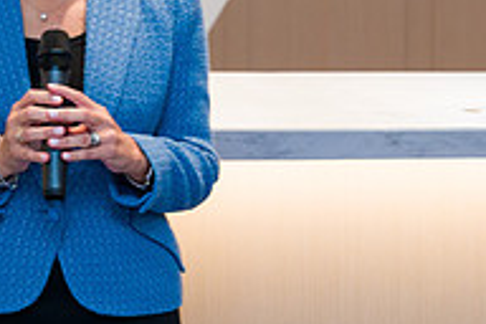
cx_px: 188
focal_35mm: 204
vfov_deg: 6.7
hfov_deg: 10.1
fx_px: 2754
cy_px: -31
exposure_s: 1/200
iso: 640
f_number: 3.5
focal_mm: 64
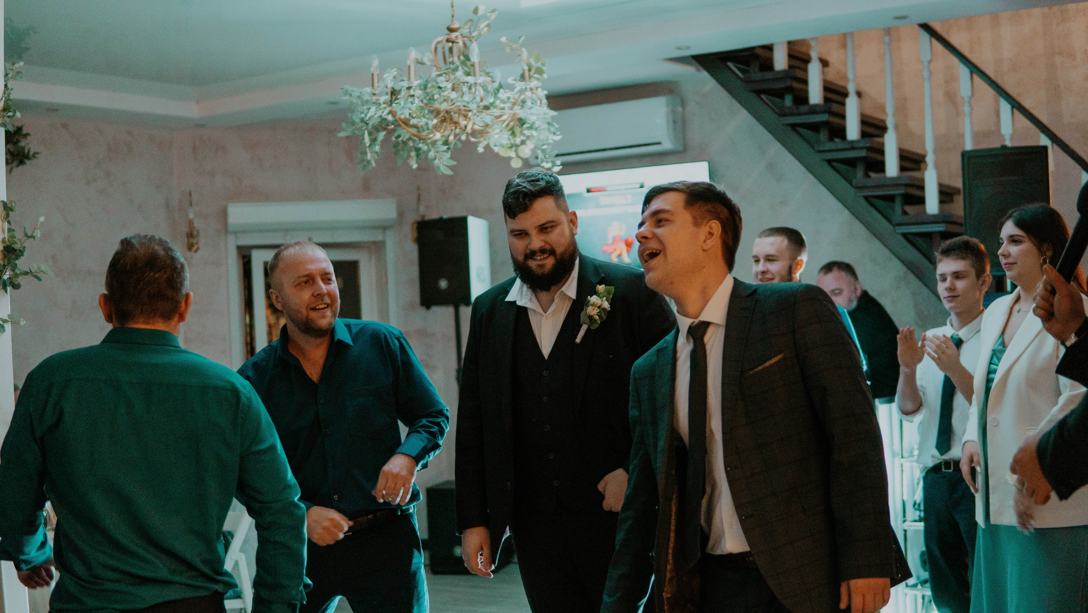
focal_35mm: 47
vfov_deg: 25.4
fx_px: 1360
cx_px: 544
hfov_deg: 43.6
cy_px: 306
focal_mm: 30
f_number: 1.4
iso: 640
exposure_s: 1/125
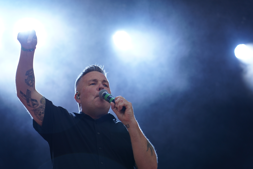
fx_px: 738
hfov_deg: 19.5
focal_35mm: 105
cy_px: 84
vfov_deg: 13.0
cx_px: 126
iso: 800
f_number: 4
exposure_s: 1/125
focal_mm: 105
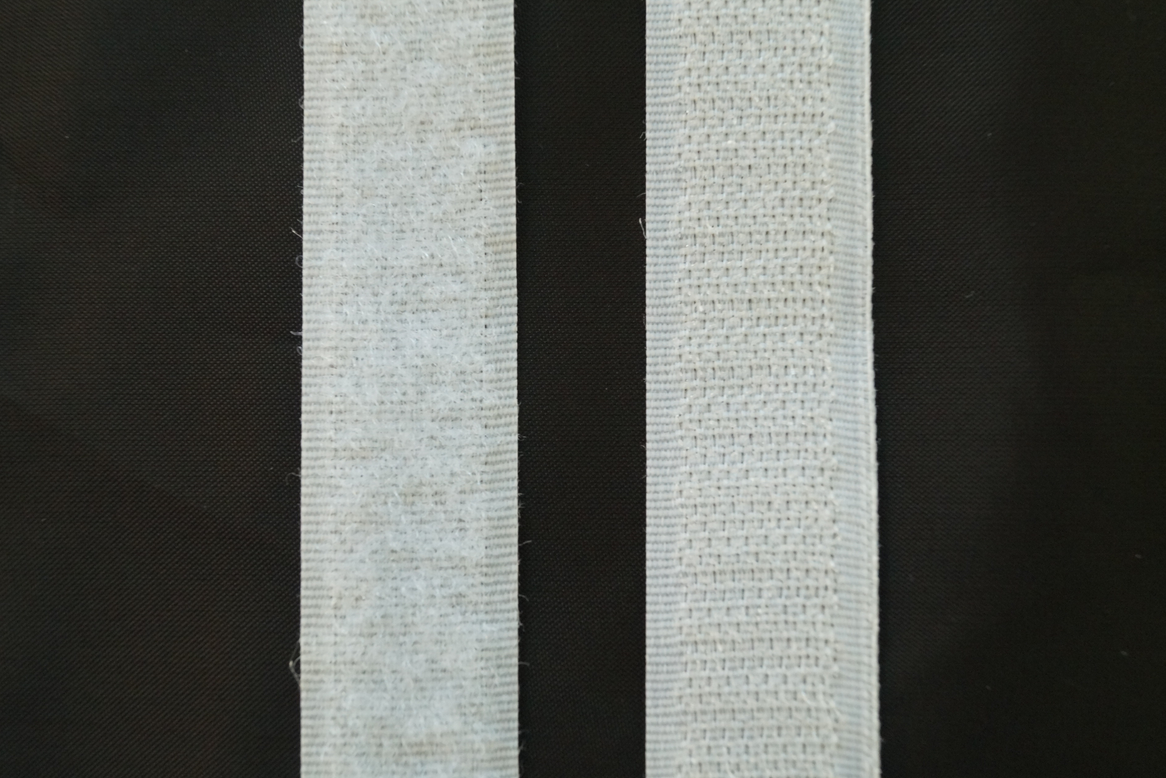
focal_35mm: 46
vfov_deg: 29.2
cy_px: 383
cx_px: 572
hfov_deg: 42.7
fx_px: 1490
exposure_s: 1/40
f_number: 9
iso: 2500
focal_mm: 30
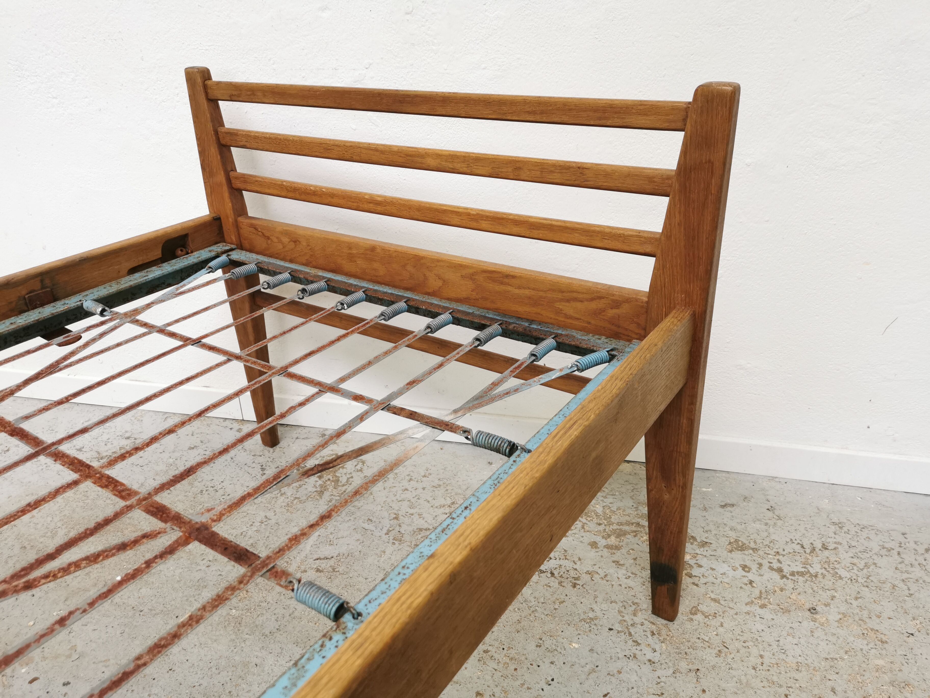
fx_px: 725
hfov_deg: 65.3
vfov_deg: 51.4
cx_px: 465
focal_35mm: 27
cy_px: 349
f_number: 1.8
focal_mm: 5.58
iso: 200
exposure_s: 1/50
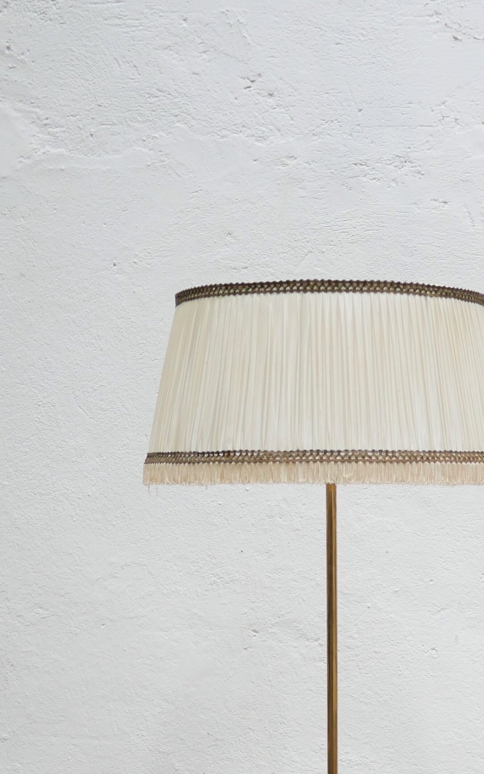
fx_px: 1920
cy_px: 781
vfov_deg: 21.9
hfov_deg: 14.3
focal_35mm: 91
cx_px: 390
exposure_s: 1/60
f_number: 1.7
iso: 640
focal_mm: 20
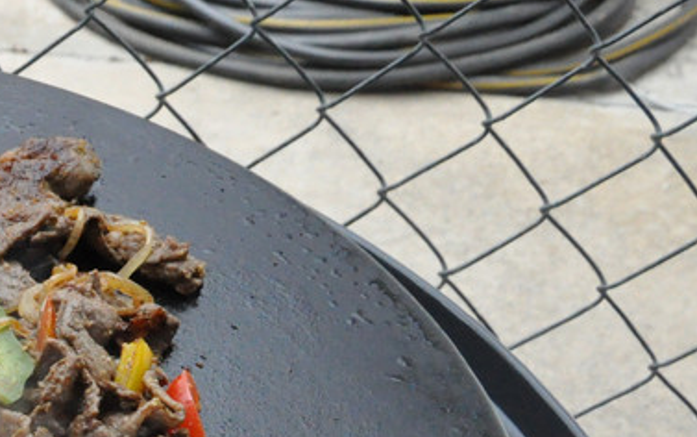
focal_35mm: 117
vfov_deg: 10.9
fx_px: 2223
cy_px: 578
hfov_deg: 16.4
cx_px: -318
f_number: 8
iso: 3200
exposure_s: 1/200
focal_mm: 24
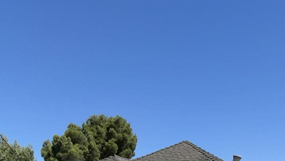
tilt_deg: -3.2
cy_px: 236
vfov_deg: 20.1
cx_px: 163
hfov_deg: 39.8
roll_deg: -1.2
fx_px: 393
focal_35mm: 52
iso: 16
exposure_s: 1/1399
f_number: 2.2
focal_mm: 2.22
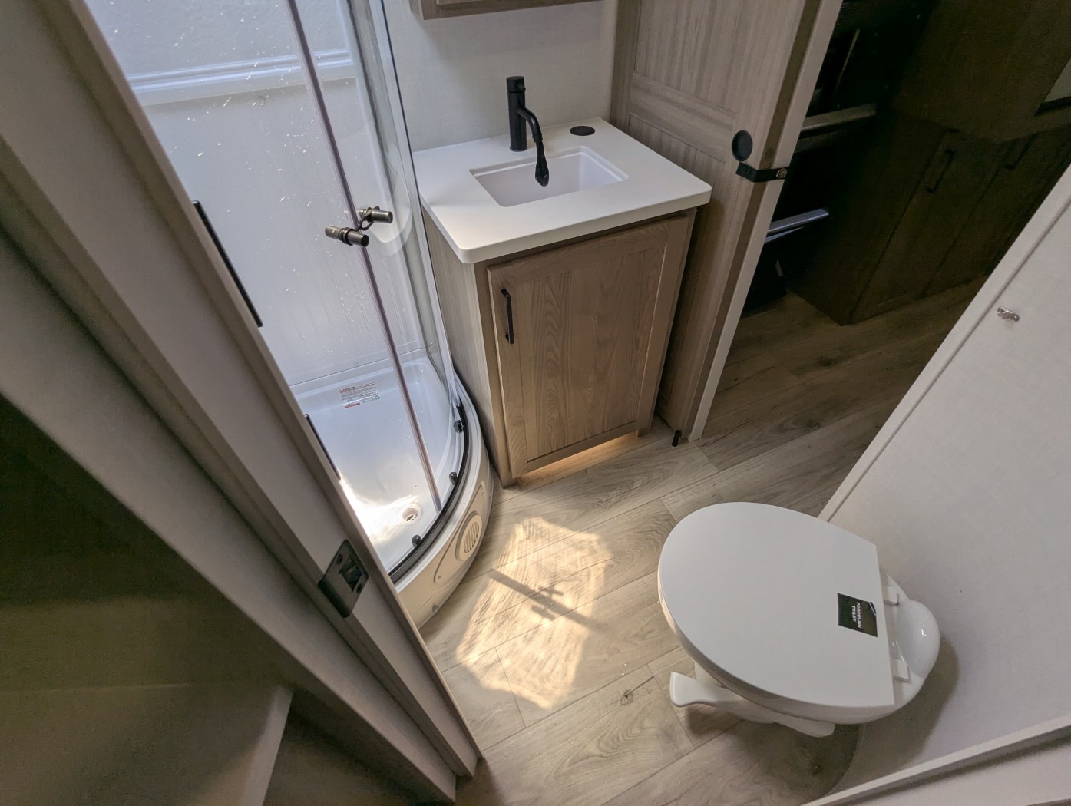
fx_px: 496
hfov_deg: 94.4
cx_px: 536
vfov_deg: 78.2
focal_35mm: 16
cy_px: 403
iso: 38
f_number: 2.2
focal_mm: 2.35
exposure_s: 1/376
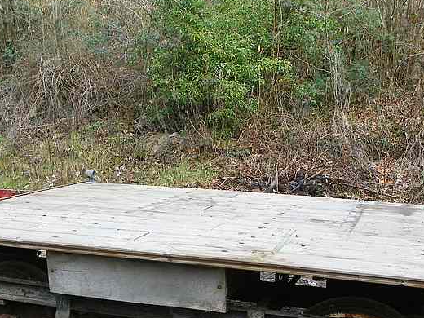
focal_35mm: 50
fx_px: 612
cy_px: 280
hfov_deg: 38.2
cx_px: 202
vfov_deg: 28.1
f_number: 2.8
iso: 64
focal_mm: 4.6
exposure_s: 1/160
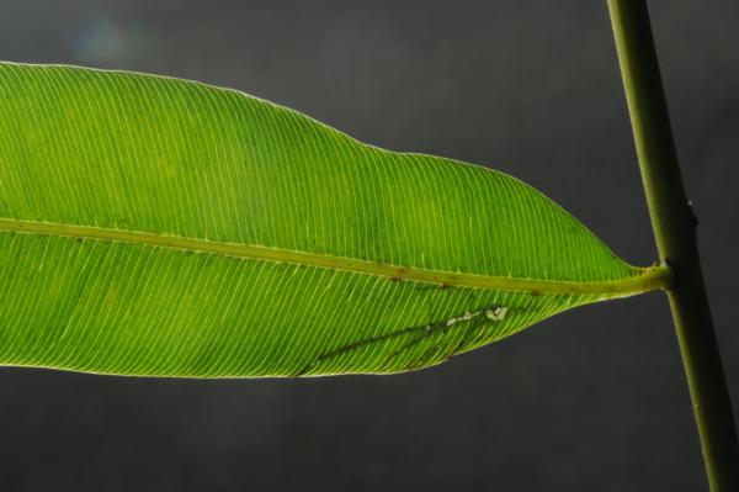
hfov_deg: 22.6
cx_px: 370
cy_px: 246
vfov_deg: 15.2
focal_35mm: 90
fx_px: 1846
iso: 200
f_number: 32
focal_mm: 60
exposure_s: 1/60
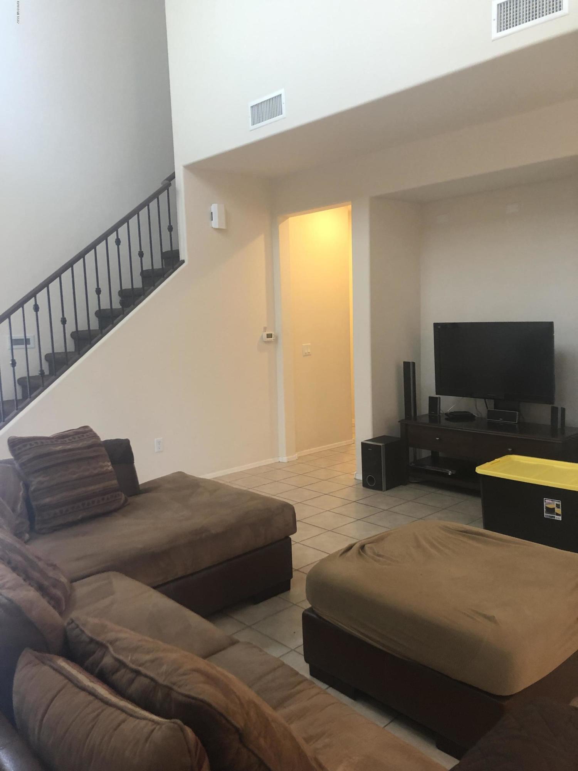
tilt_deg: -6.5
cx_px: 289
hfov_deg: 49.7
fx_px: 623
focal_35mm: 28
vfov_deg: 63.4
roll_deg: +2.6
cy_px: 386
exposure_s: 1/15
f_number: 1.8
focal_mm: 3.99
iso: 50
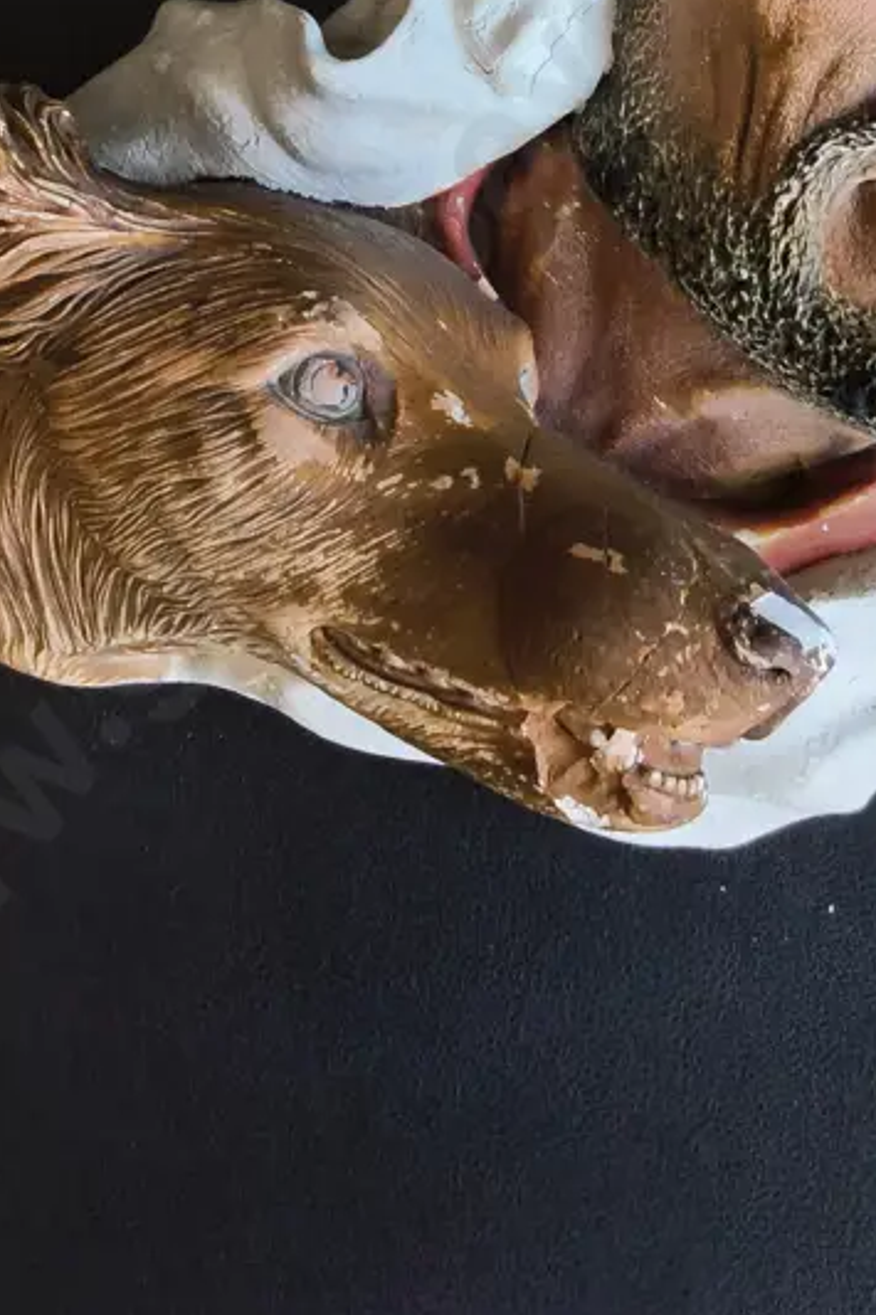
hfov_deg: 24.9
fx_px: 1972
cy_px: 64
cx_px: 572
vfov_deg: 34.3
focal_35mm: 54
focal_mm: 2.87
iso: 200
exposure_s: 1/100
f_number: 2
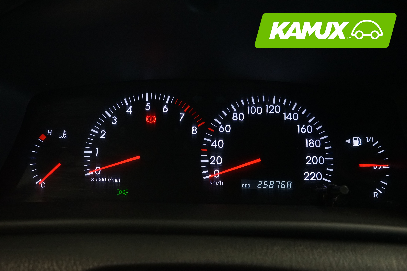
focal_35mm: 28
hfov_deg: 65.5
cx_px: 204
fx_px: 317
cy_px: 136
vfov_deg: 46.4
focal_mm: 28
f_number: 6.3
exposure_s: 1/30
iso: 3200
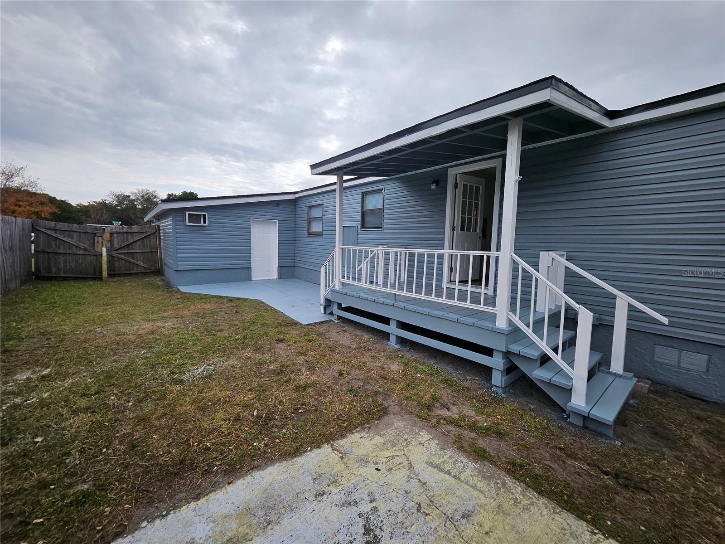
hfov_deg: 106.2
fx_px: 272
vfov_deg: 89.9
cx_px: 362
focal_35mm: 13
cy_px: 272
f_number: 2.2
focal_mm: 1.74
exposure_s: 1/1038
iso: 32
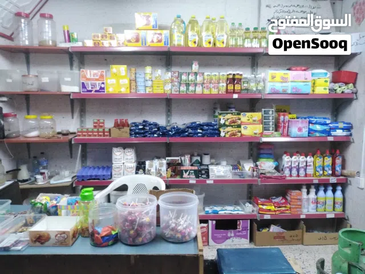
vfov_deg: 53.1
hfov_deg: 67.3
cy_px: 137
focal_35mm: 26
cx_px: 182
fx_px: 274
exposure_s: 1/20
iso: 513
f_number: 1.8
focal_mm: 3.62
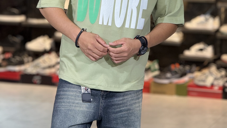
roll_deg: -1.4
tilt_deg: -5.1
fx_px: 1053
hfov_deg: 12.3
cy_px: -5
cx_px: 114
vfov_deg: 6.9
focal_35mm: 175
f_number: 2.8
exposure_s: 1/100
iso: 160
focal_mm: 15.66
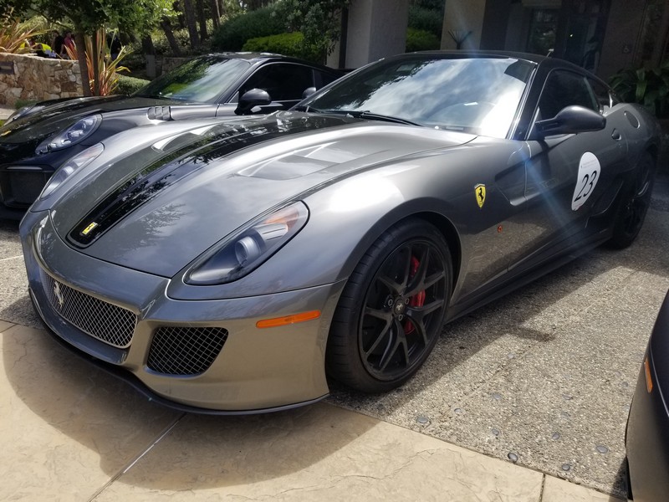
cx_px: 334
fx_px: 502
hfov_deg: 67.3
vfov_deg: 53.1
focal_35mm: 26
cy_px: 251
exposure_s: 1/1544
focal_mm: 4.25
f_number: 1.7
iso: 50
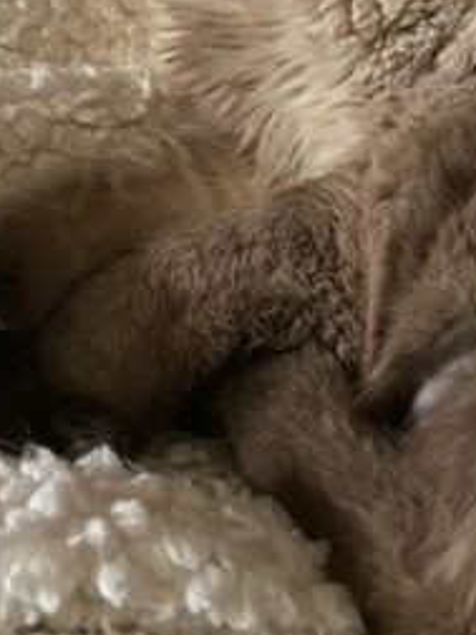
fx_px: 1137
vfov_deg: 28.4
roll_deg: -11.1
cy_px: -63
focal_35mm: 62
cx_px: 234
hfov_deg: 23.7
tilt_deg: -21.5
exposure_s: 1/30
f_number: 1.8
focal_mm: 4.25
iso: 1000
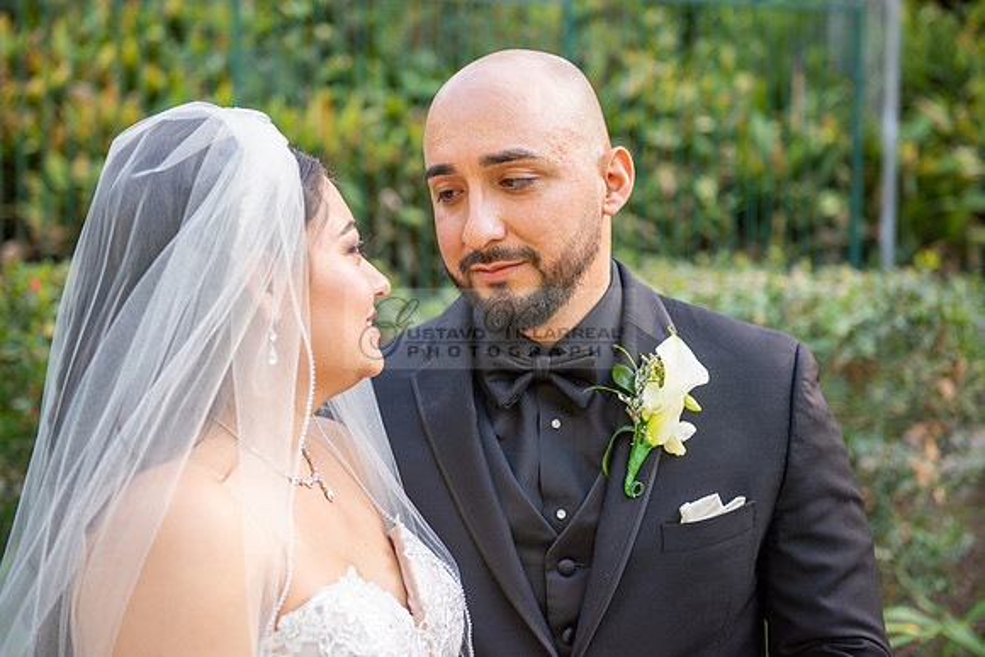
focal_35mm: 60
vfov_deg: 22.6
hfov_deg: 33.4
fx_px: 1642
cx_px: 492
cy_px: 328
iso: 320
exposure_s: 1/500
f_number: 3.5
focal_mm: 60
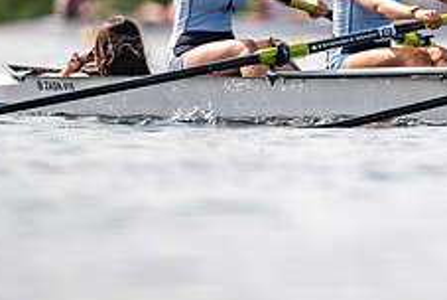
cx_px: 494
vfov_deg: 0.9
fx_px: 19059
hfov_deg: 1.3
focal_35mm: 1533
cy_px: 17
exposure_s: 1/2500
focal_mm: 600
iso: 140
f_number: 4
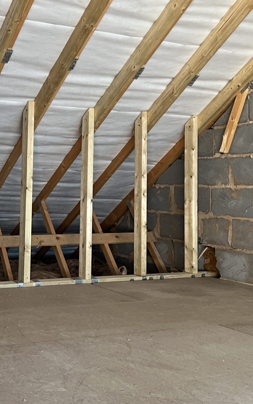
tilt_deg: +4.8
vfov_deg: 39.3
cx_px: 24
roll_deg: -2.0
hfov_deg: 24.6
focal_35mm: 51
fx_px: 562
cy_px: 150
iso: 250
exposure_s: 1/60
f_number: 1.5
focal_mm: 5.7
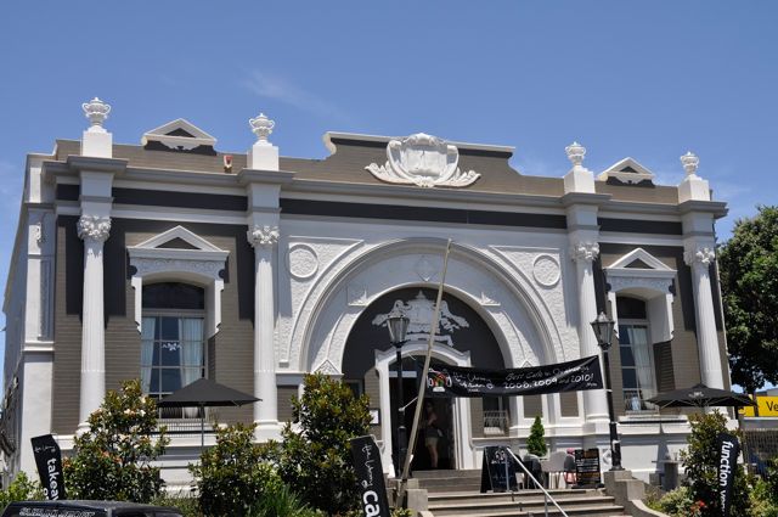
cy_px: 258
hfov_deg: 38.9
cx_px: 389
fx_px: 1101
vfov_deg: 26.4
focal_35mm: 51
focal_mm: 34
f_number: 10
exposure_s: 1/400
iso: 200
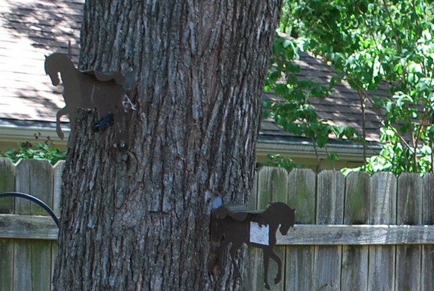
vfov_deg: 11.3
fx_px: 1461
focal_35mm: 121
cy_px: 236
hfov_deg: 16.4
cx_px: 474
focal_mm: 24
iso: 200
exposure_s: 1/100
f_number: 5
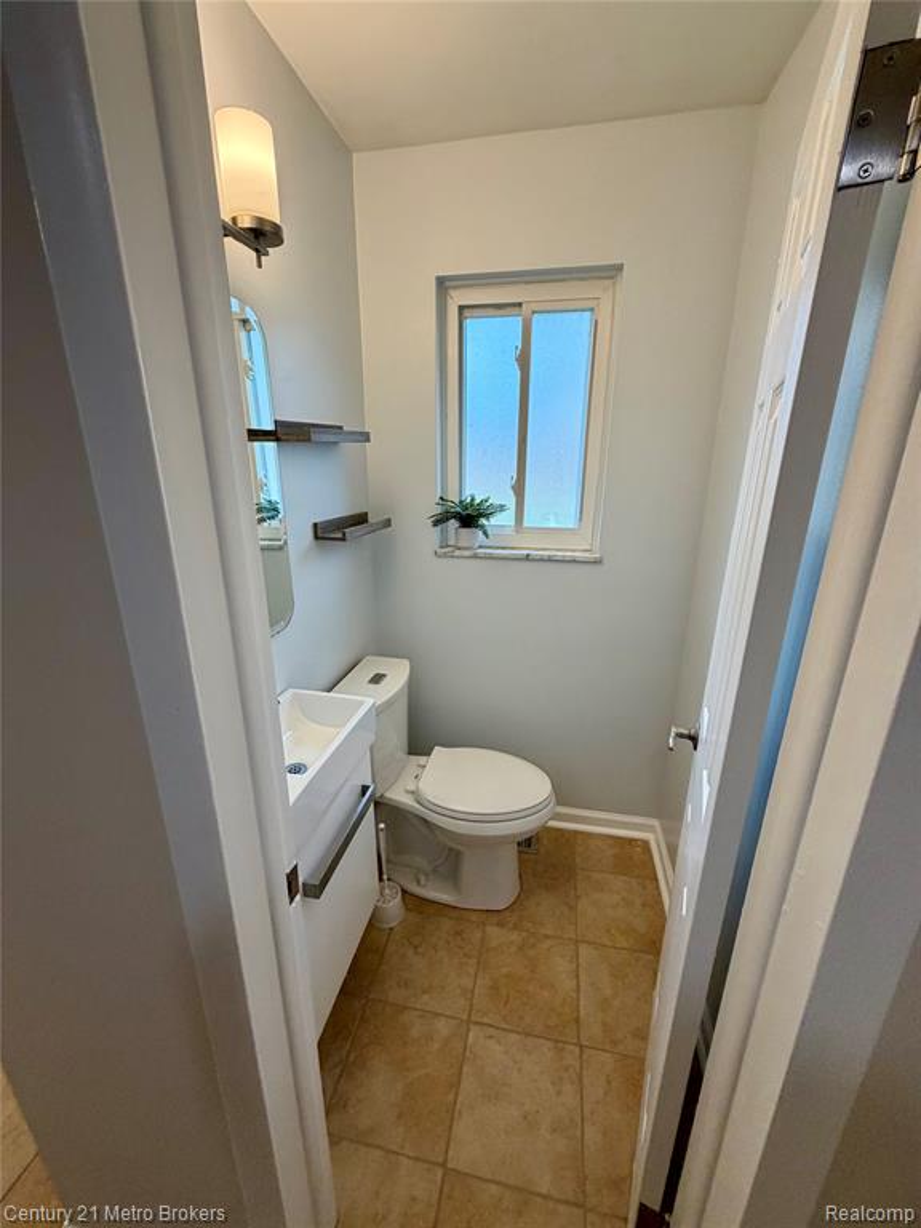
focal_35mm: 14
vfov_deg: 102.1
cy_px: 614
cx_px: 460
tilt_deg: -17.0
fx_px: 497
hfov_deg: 85.7
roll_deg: +0.2
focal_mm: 2.22
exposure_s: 1/120
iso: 160
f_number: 2.2
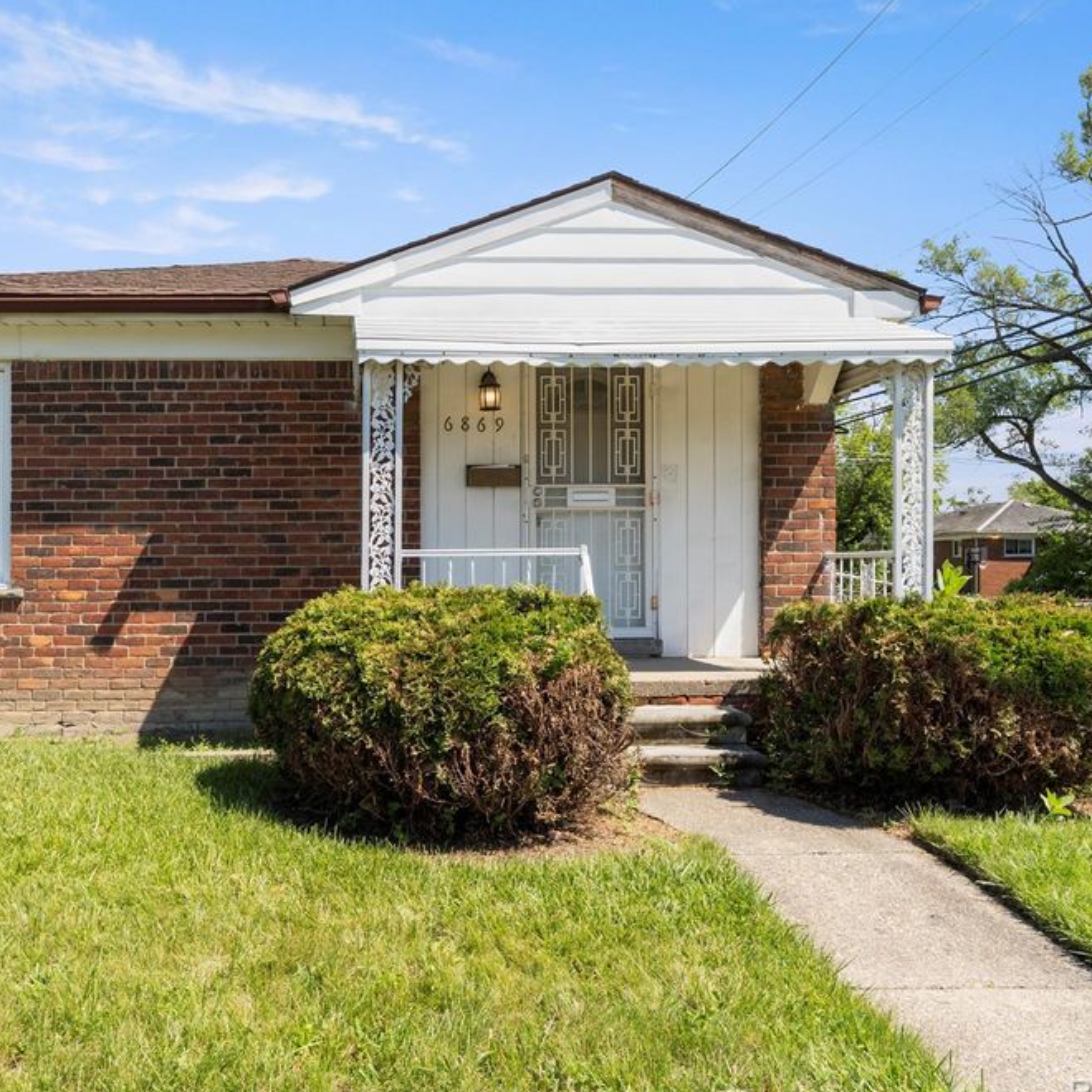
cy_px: 552
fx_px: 1080
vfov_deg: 53.6
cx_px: 386
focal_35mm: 30
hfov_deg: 52.8
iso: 100
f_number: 8
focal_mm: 15.3
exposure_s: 1/160
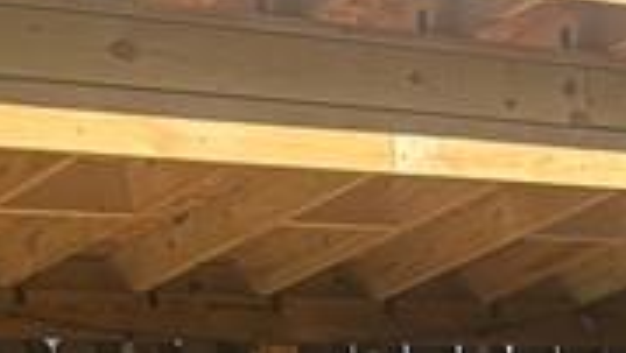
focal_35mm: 162
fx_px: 2691
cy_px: 905
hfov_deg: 13.0
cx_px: 692
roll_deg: +1.1
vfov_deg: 7.0
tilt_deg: -10.4
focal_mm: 5.7
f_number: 1.5
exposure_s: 1/1124
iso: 50
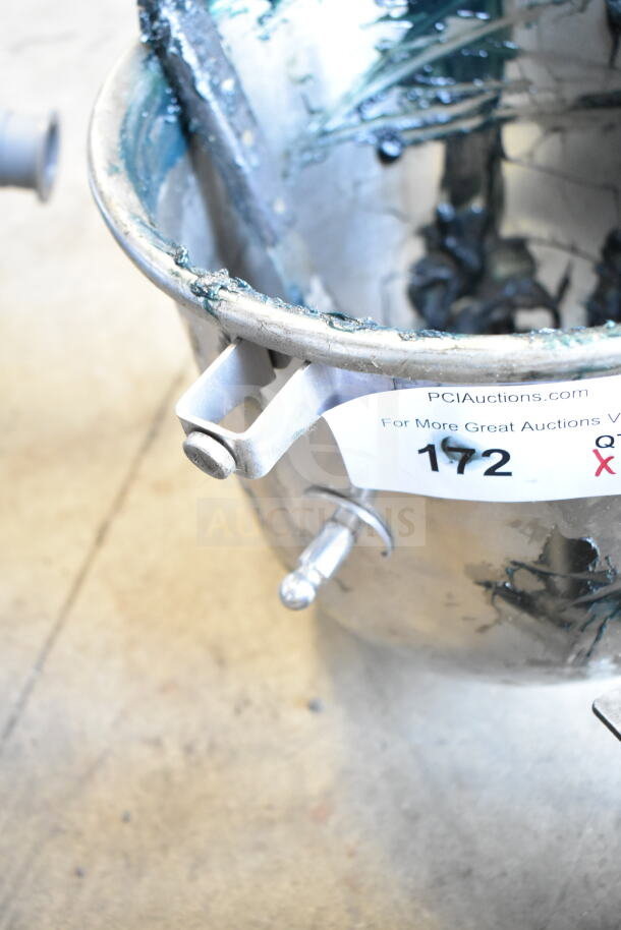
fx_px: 1008
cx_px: 310
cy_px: 465
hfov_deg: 34.2
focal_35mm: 39
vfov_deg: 49.5
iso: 3600
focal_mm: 26
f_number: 4
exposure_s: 1/40
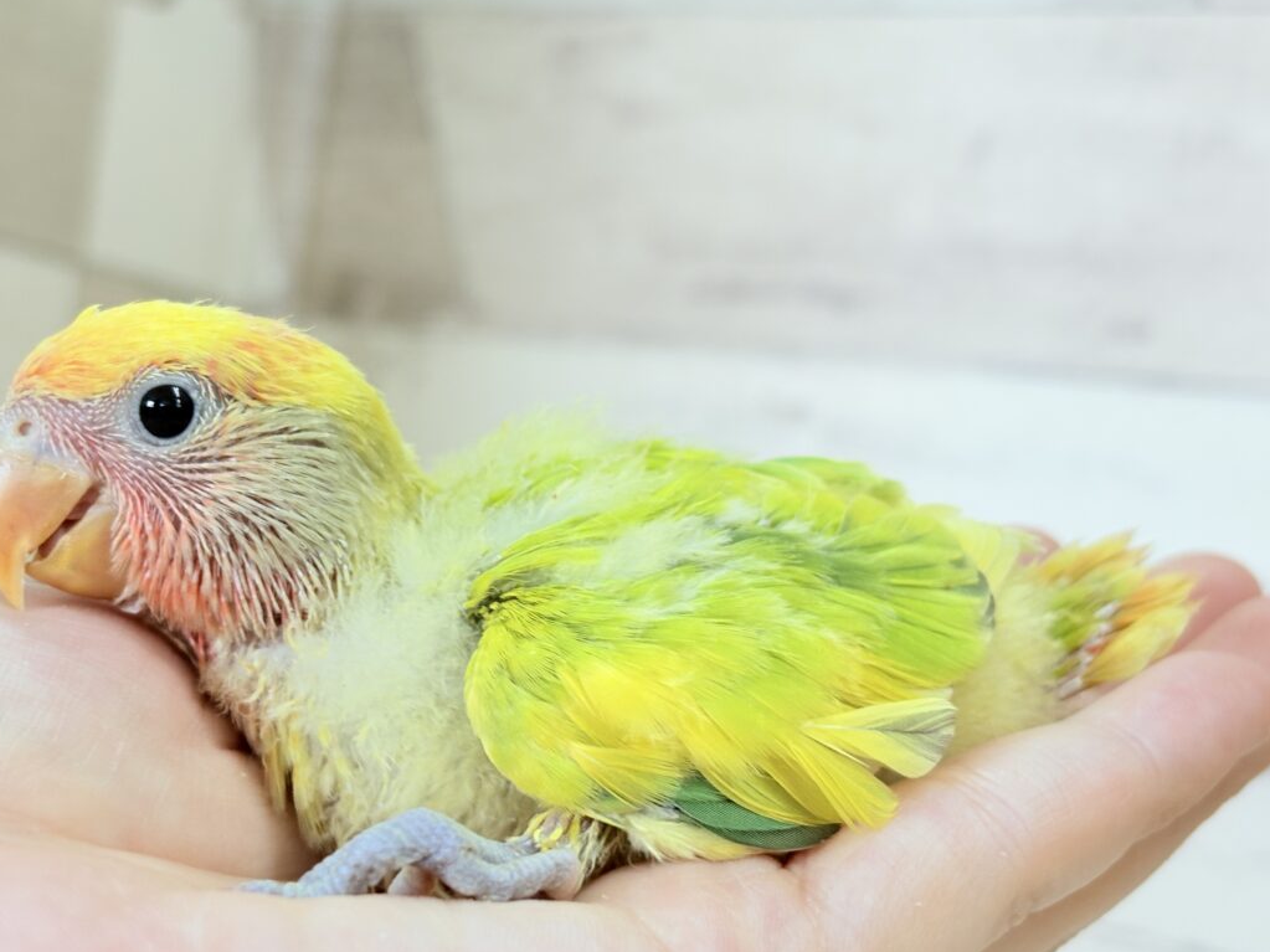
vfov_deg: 24.0
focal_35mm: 61
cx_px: 586
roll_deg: -6.8
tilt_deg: +0.2
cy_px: 523
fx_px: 2238
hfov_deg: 31.7
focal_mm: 5.96
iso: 40
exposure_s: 1/50
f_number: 1.6
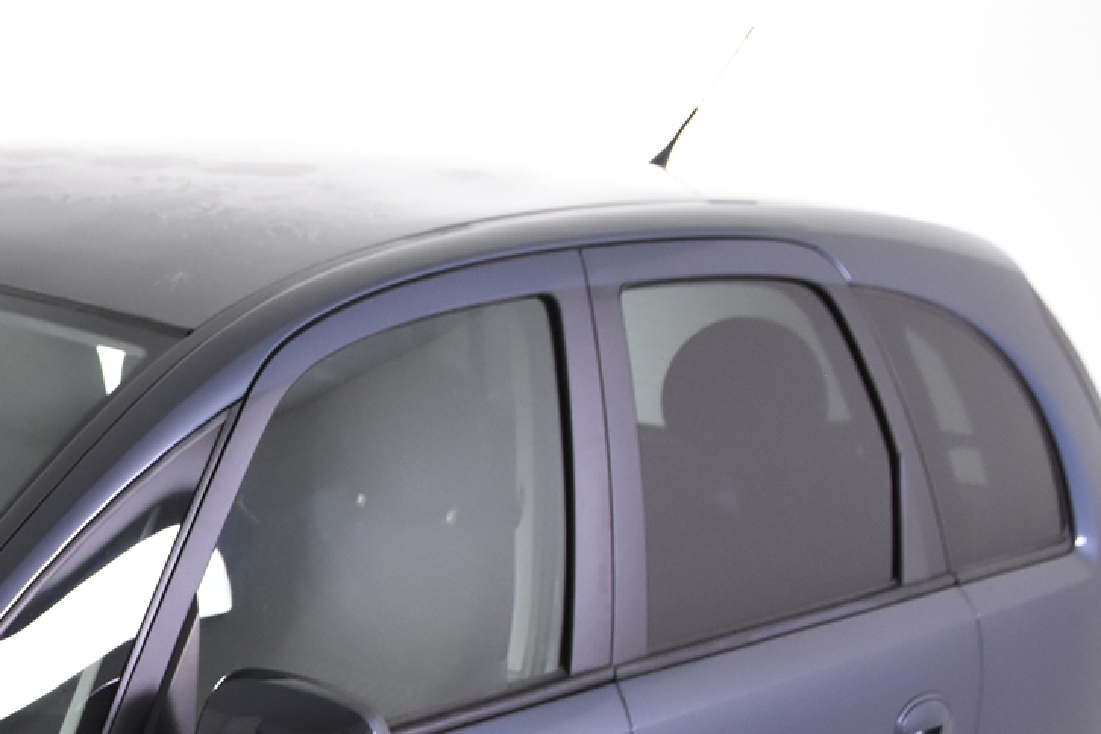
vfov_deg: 12.0
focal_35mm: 111
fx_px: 3394
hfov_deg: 17.6
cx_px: -193
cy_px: 934
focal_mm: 28
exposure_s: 1/80
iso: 1600
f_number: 4.5
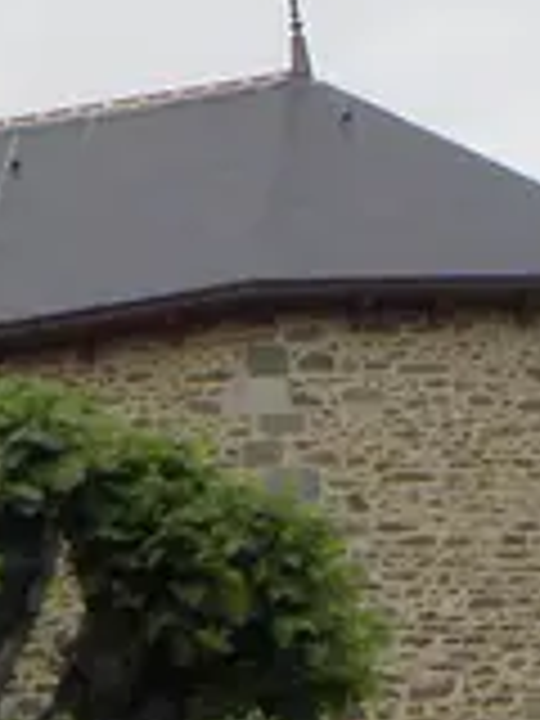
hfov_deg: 6.0
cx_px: -932
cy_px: 864
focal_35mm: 232
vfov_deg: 8.4
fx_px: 4826
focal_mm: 5.16
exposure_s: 1/200
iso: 64
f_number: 5.6
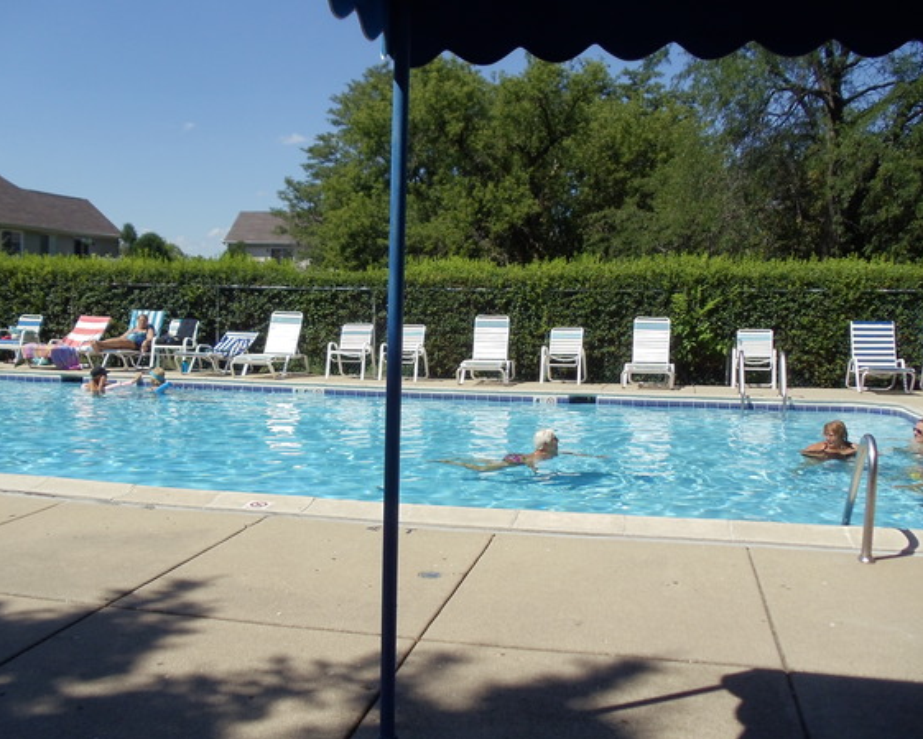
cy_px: 367
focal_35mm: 49
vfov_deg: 30.8
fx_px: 1339
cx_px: 413
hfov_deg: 38.0
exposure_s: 1/250
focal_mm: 6
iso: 80
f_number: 7.1
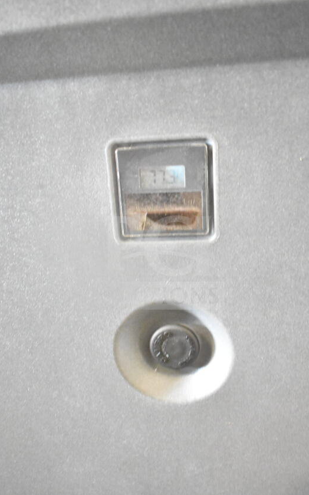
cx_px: 158
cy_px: 263
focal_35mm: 30
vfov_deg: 62.9
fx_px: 404
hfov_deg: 41.8
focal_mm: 18
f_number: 3.5
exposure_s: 1/30
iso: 11400
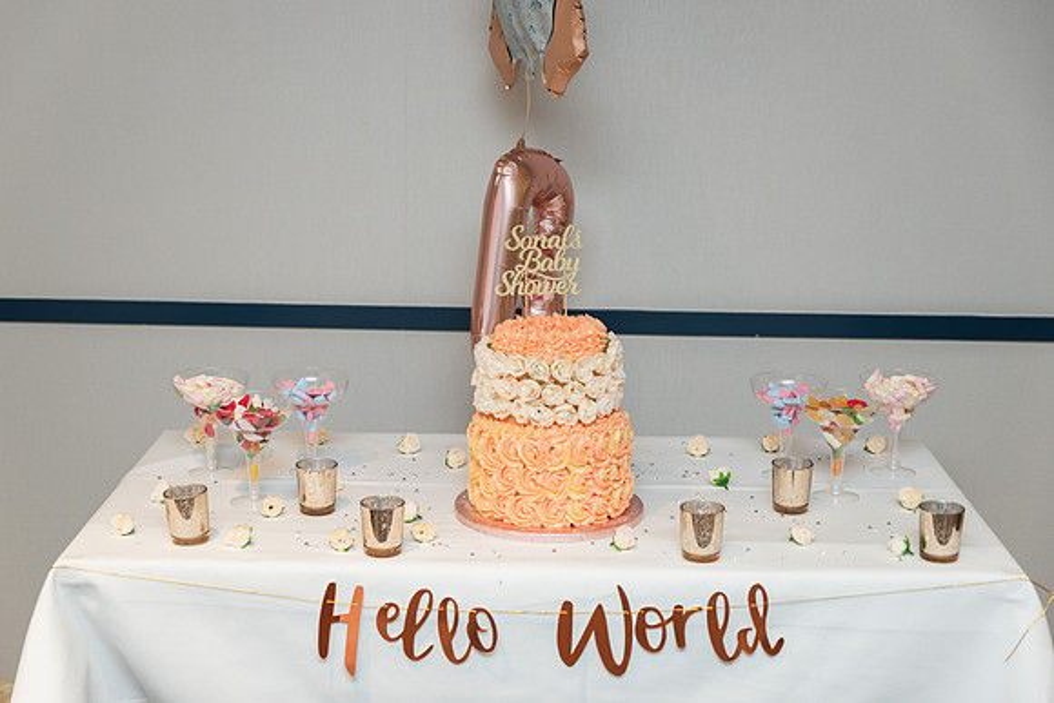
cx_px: 527
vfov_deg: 23.4
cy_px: 352
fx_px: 1698
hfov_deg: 34.5
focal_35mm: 58
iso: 1600
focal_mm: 58
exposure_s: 1/100
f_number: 4
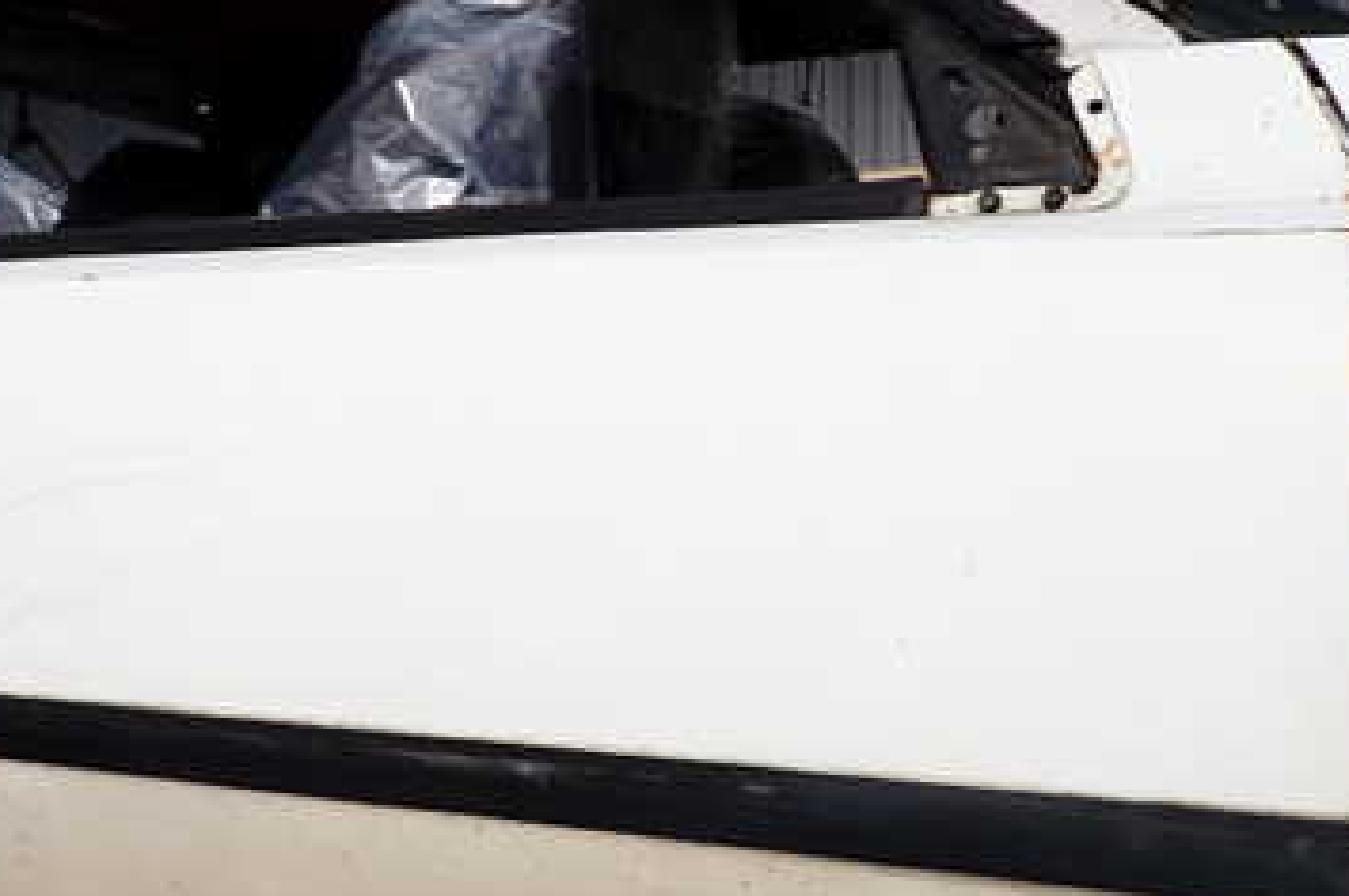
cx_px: 540
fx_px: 1647
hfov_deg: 44.3
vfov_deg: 30.4
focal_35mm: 44
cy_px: 490
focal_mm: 4.5
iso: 100
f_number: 8
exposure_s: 1/250
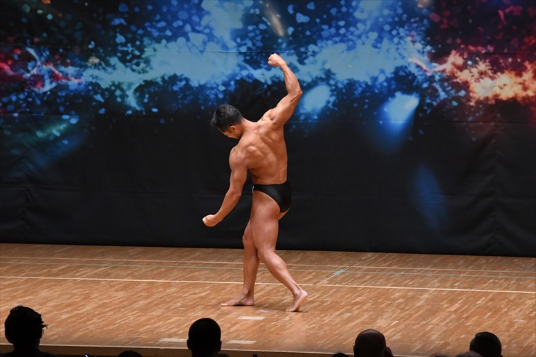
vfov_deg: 6.3
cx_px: 268
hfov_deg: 9.5
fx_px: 3229
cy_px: 178
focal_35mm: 217
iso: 5000
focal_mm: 145
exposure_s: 1/400
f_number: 5.6
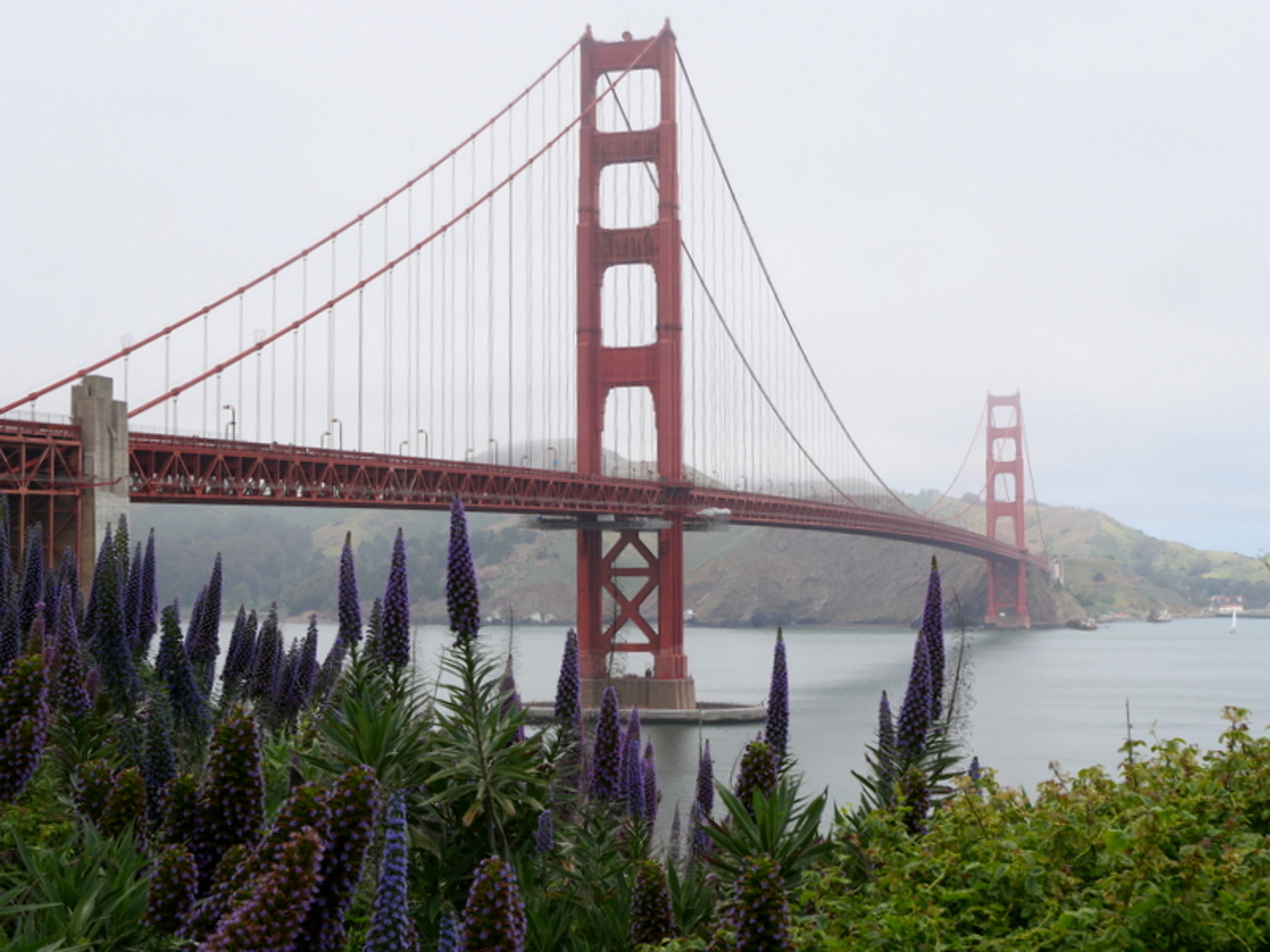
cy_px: 476
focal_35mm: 50
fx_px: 1834
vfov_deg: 29.1
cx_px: 635
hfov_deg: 38.2
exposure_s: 1/250
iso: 200
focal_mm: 25
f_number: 8
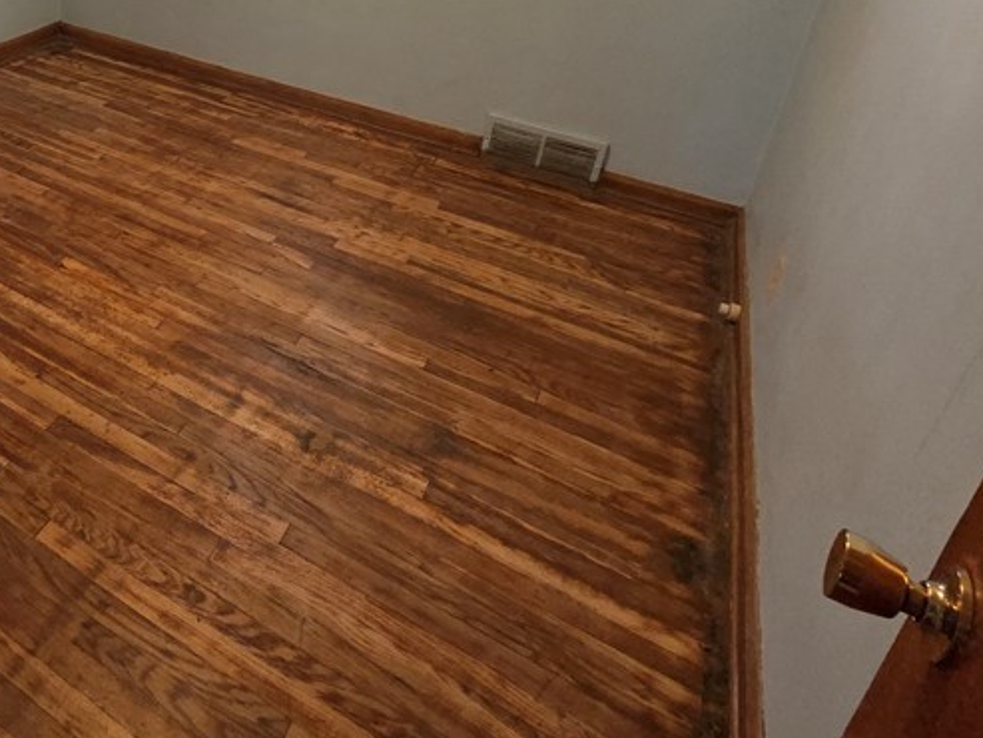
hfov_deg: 55.1
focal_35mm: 27
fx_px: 767
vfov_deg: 45.7
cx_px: 68
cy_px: 52
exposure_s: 1/60
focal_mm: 2.2
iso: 1000
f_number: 2.2
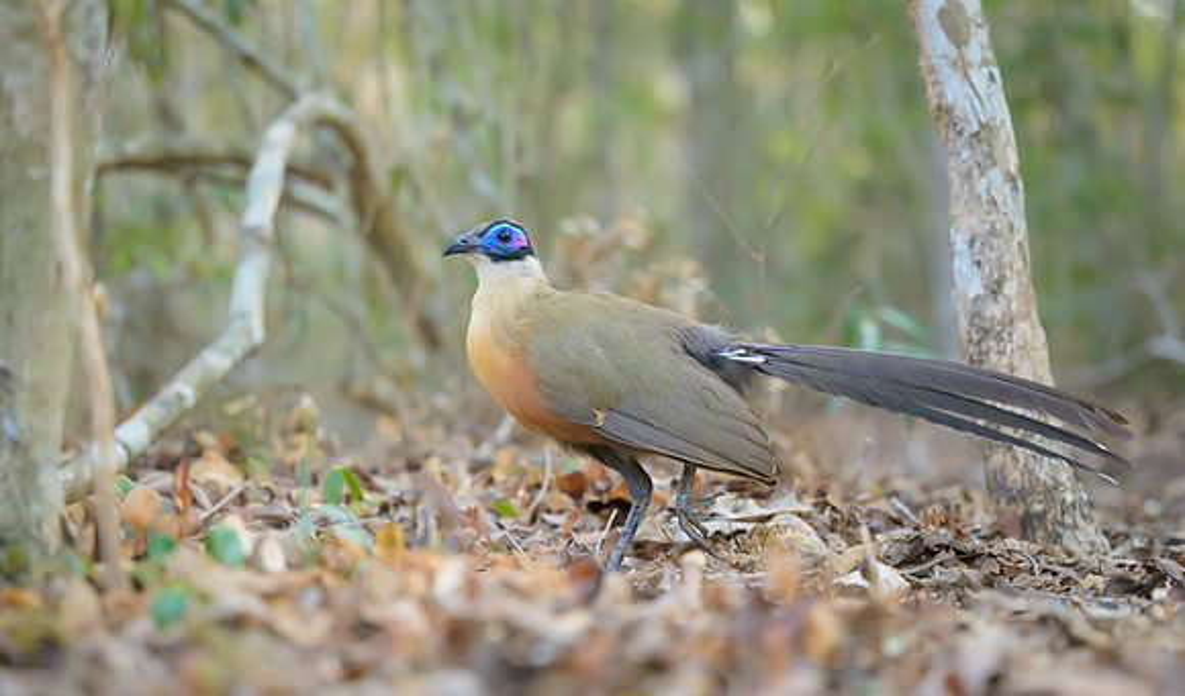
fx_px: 2651
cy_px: 343
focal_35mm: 83
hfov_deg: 25.2
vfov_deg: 15.0
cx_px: 583
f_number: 2.8
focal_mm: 75
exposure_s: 1/1250
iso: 8000
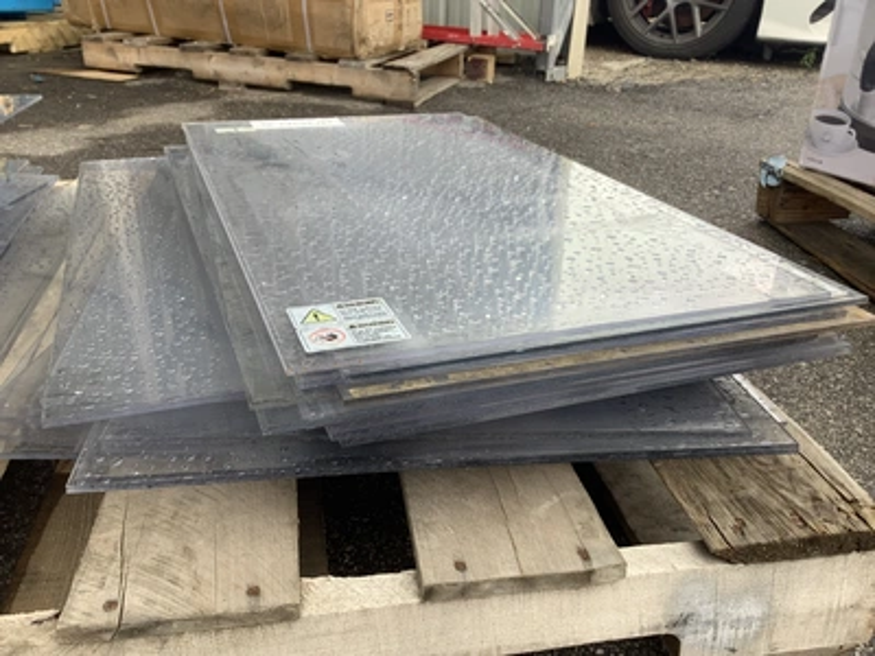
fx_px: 784
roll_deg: -2.4
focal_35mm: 31
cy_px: 328
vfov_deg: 45.4
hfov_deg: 58.4
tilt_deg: -25.1
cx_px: 438
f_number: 2.4
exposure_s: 1/100
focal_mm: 3.3
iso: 32
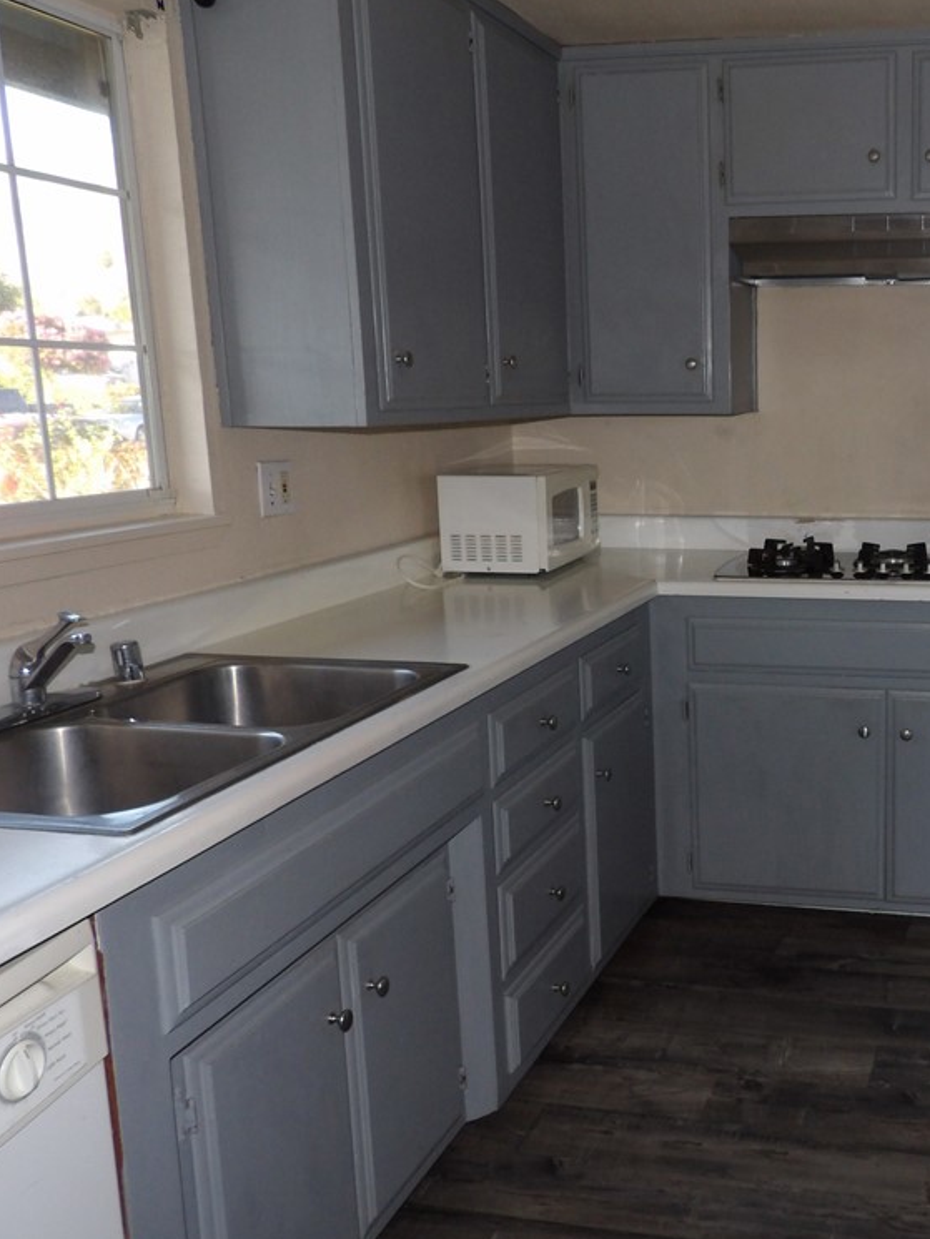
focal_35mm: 33
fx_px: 1182
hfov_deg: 40.1
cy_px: 622
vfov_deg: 55.3
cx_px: 815
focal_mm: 4.3
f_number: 3.2
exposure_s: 1/60
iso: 200
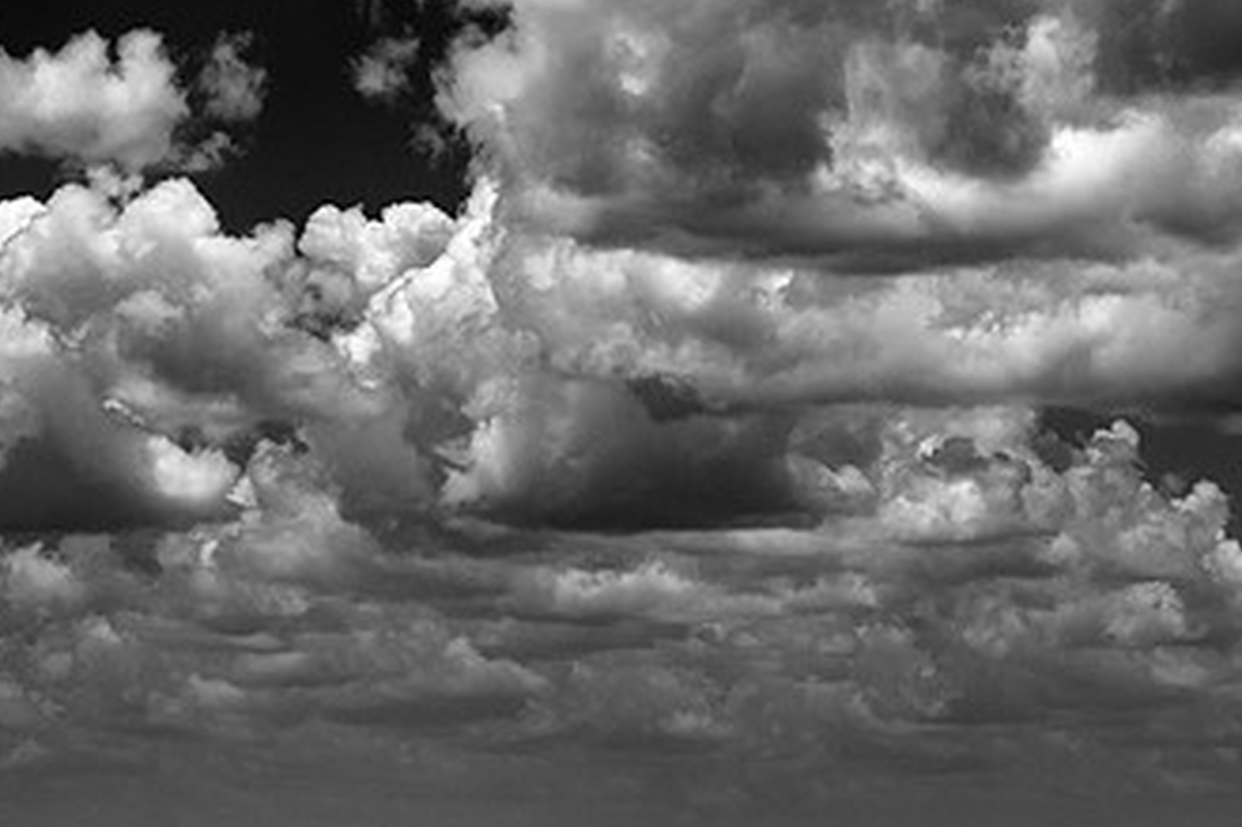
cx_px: 663
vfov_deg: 9.0
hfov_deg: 13.5
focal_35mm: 152
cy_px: 527
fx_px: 5241
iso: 200
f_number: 8
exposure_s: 1/480
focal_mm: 55
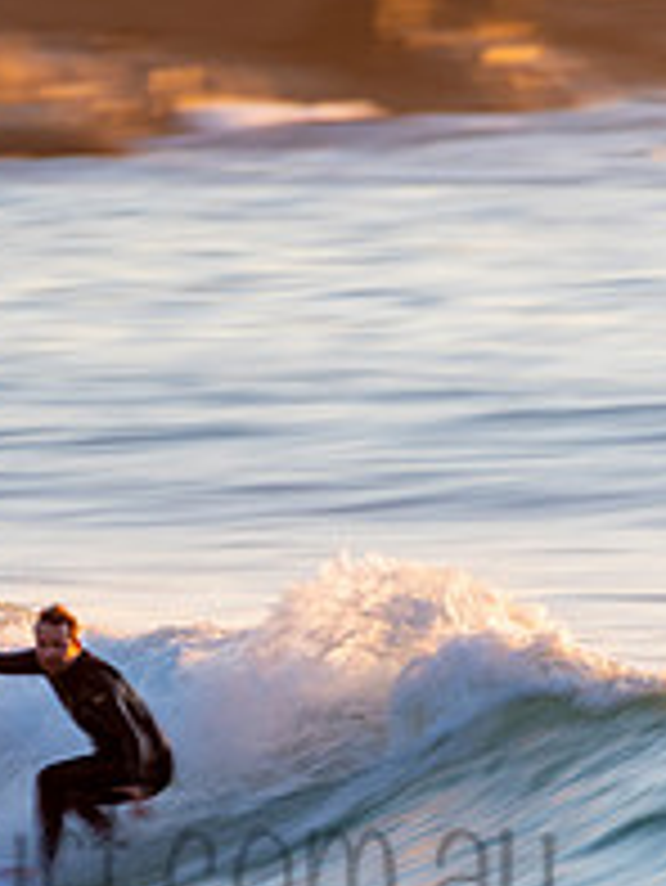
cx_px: 86
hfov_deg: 1.1
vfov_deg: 1.4
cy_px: 812
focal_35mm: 1414
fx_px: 36234
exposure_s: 1/20
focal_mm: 500
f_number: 8
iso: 64
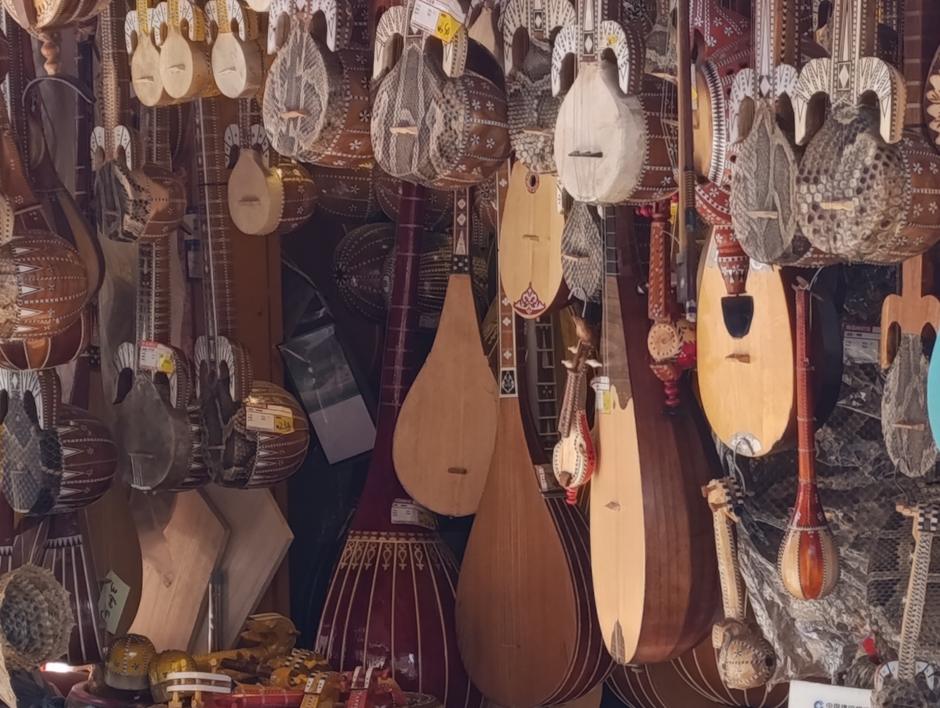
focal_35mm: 124
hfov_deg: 15.7
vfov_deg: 11.9
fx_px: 3372
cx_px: 782
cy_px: 576
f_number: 1.6
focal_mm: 6.14
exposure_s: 1/99.9
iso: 160
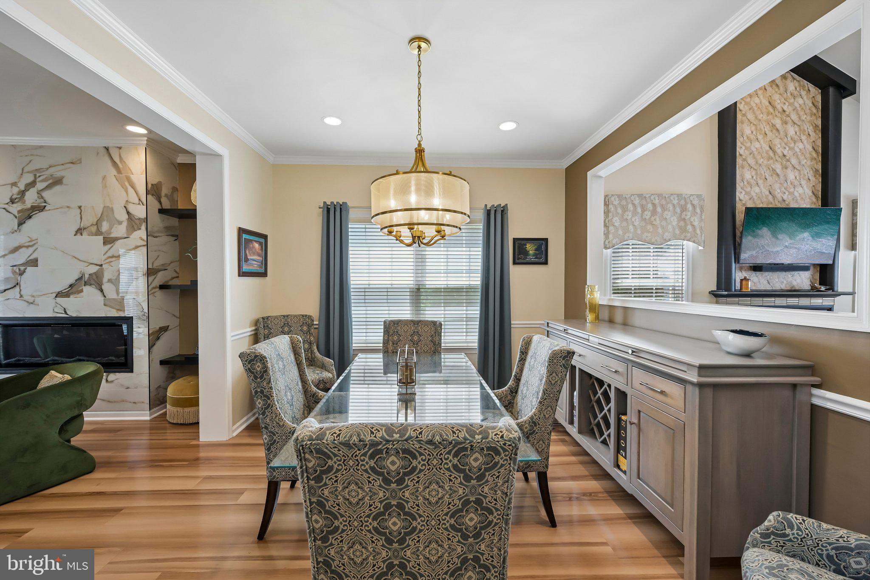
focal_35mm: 14
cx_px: 435
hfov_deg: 104.3
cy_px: 290
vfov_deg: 81.2
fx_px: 338
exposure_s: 1/8
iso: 400
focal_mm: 14
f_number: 8
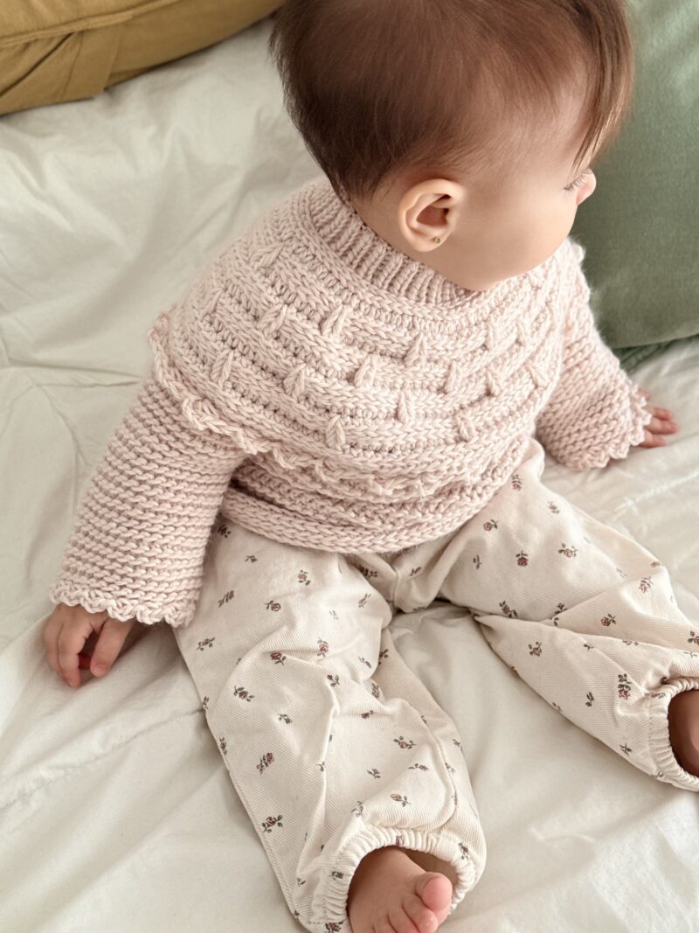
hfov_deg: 30.3
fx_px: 1293
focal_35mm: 48
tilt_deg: -45.1
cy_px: 466
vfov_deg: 39.7
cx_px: 350
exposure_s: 1/229
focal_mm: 6.76
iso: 64
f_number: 1.78
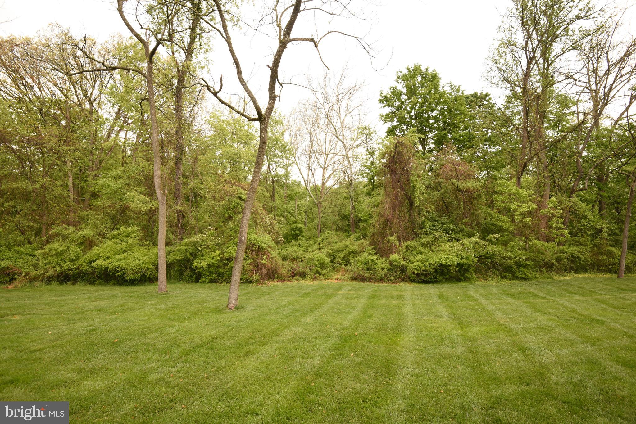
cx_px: 318
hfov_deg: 73.7
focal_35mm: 24
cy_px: 212
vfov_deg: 53.1
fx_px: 424
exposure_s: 1/40
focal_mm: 24
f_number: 10
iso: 320
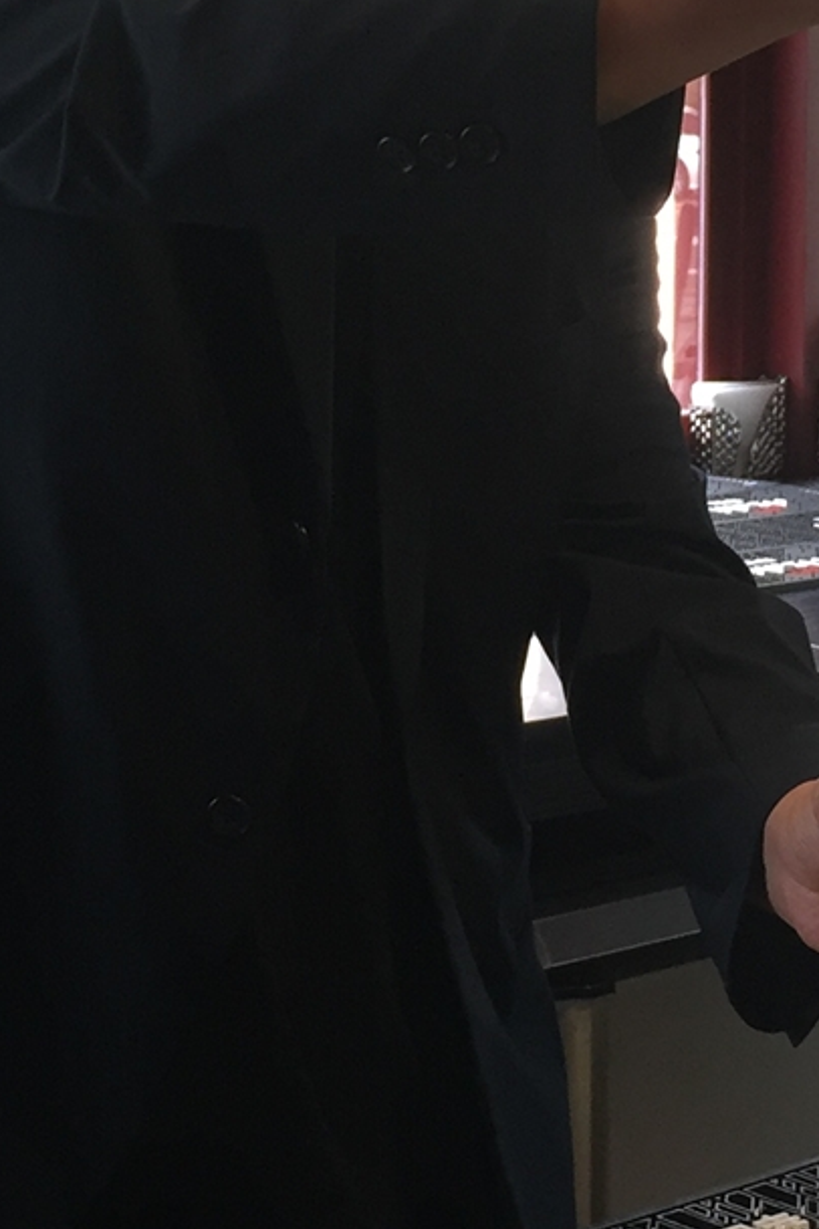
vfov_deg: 20.9
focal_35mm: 97
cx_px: 540
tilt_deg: -5.6
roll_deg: -0.3
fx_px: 3310
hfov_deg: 14.1
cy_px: 406
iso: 32
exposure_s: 1/40
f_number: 2.2
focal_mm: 4.15
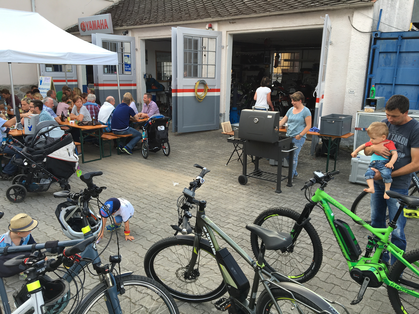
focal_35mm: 29
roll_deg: -1.9
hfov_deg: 61.7
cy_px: 157
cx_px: 210
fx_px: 351
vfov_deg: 48.2
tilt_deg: -13.6
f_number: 2.2
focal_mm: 4.15
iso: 25
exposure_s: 1/208
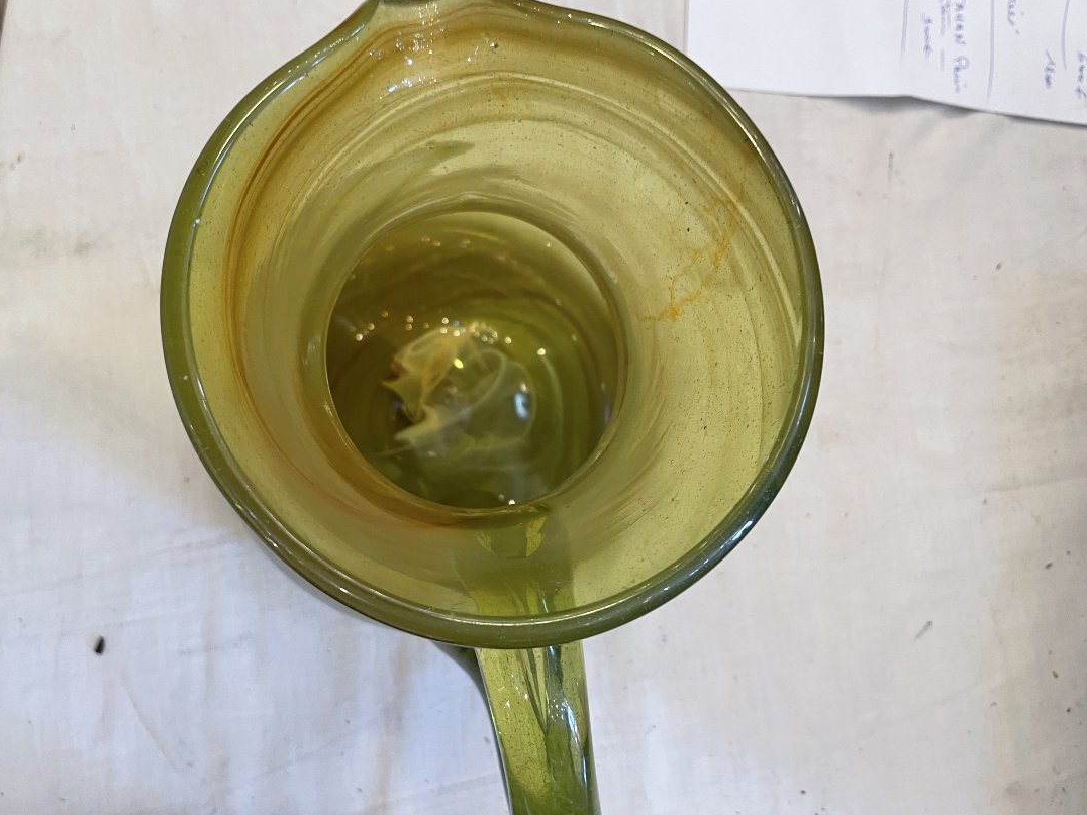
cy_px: 388
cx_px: 498
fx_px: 911
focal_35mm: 29
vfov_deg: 48.2
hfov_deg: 61.6
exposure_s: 1/50
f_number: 1.6
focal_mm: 4.2
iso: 80
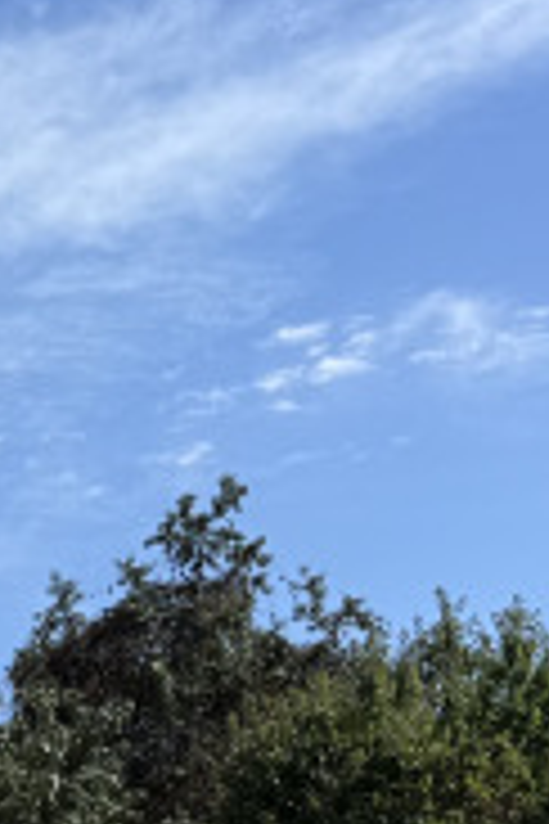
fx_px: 2493
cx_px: -886
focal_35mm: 109
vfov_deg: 18.1
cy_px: 887
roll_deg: -0.4
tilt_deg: +9.3
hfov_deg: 10.4
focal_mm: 6.76
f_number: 1.78
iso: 80
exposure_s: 1/3759
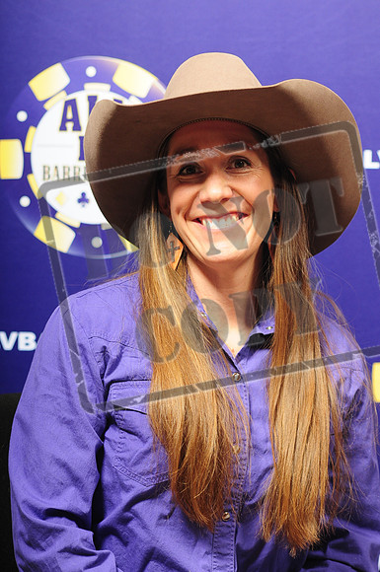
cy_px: 286
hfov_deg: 11.7
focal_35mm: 117
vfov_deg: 17.5
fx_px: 1858
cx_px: 190
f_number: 4.5
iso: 400
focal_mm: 78
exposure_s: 1/250
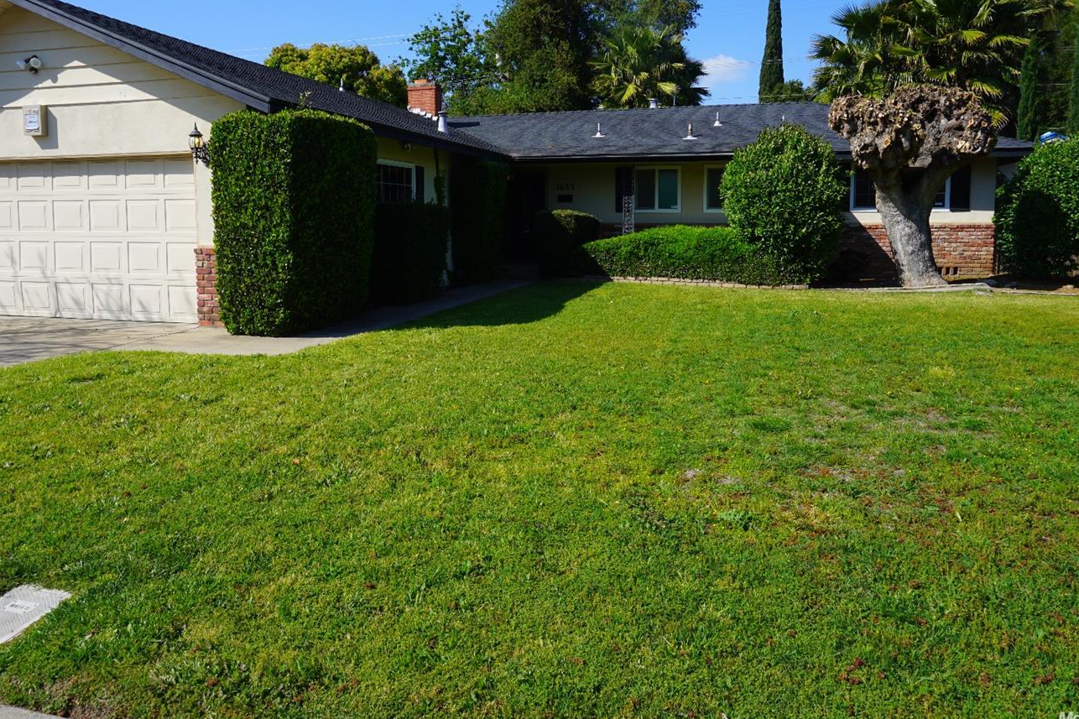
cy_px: 309
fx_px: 839
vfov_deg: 46.3
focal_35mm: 28
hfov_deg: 65.4
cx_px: 512
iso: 100
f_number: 11
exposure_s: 1/125
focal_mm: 16
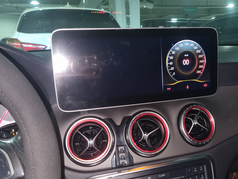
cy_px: 94
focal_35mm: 36
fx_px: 248
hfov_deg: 51.0
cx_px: 142
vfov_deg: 39.6
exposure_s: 1/24
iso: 1250
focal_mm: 5.4
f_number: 1.8
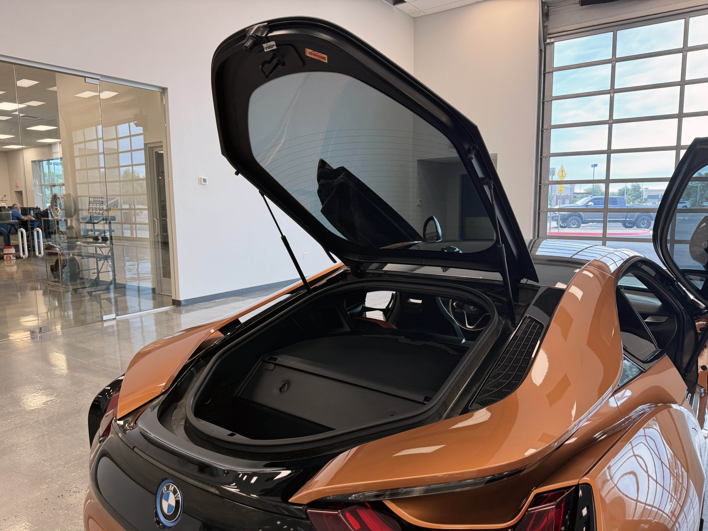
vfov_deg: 56.8
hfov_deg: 71.6
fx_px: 491
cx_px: 354
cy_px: 266
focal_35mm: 24
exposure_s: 1/120
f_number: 1.78
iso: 100
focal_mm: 6.76
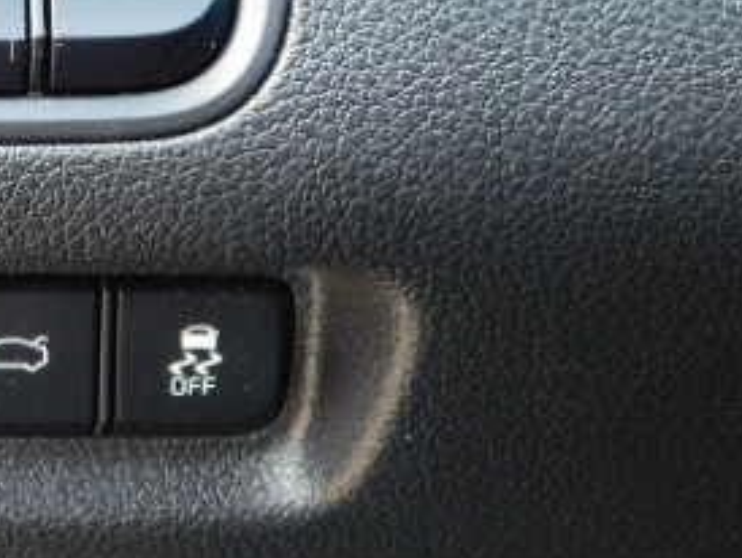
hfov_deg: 22.2
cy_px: 70
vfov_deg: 17.4
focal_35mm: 84
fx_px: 1802
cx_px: -38
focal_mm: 6.3
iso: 400
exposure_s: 1/25
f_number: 3.5
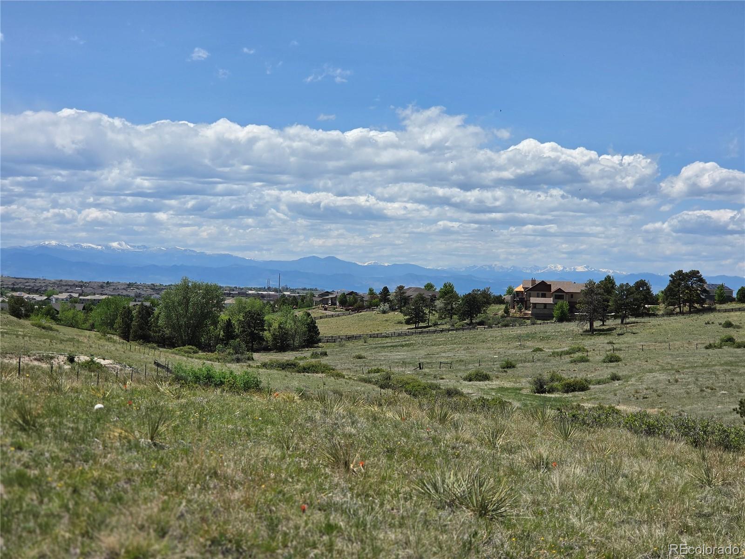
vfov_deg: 21.3
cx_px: 372
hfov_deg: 28.2
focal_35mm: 69
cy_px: 280
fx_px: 1485
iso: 25
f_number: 2.4
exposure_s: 1/1709
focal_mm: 7
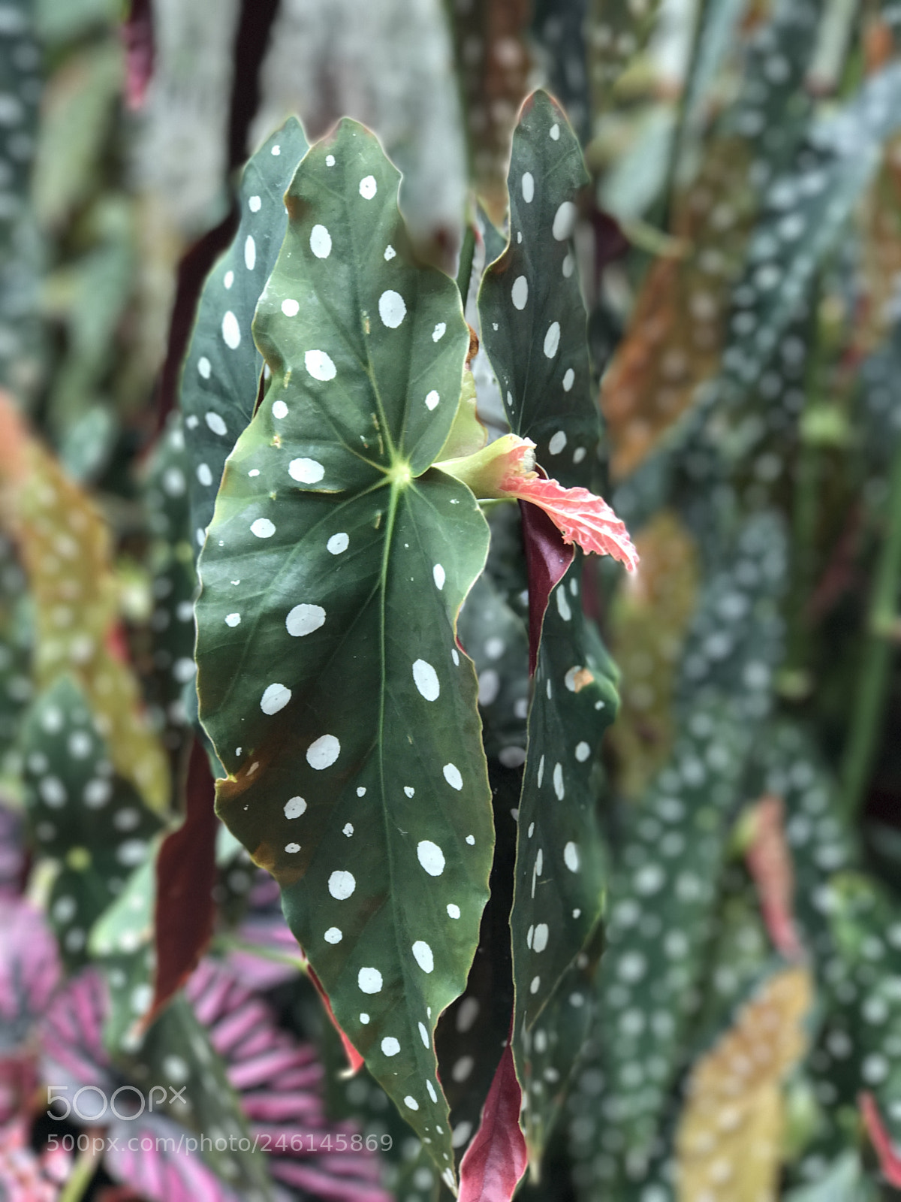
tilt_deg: -15.8
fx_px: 1978
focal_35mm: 57
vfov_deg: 33.8
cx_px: 450
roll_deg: -1.4
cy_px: 601
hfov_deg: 25.7
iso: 64
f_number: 2.8
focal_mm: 6.6
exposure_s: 1/50
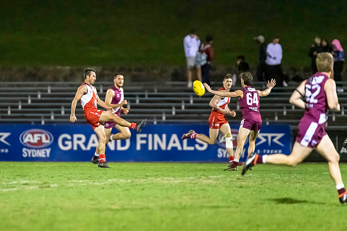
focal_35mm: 485
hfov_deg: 4.3
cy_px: 106
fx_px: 4673
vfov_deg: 2.8
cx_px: 69
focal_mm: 300
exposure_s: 1/1000
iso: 10000
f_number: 2.8
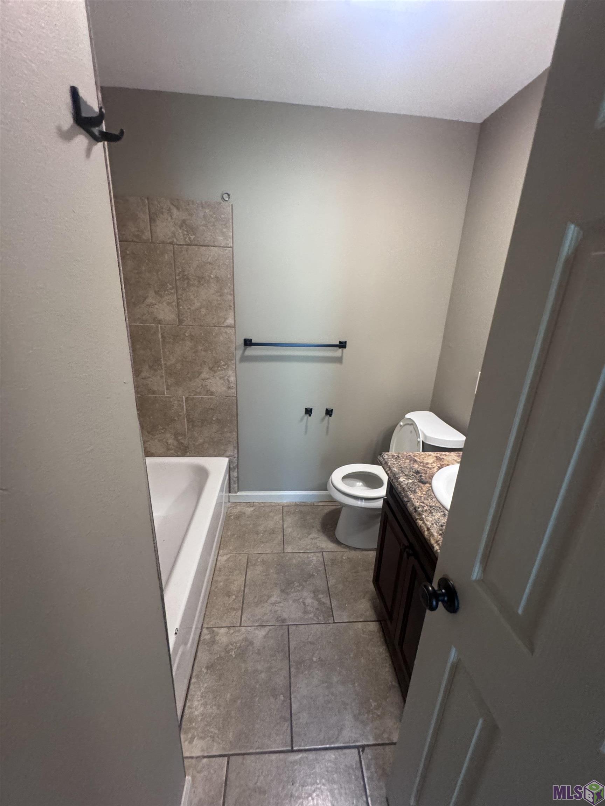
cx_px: 302
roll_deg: +1.2
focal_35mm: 14
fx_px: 326
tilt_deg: -20.2
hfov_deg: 85.7
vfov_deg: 102.1
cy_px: 403
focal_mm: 2.22
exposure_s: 1/60
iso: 640
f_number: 2.2
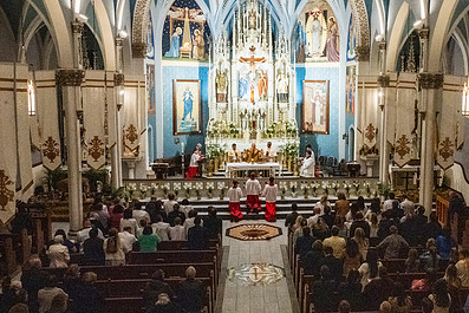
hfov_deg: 49.1
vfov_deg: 34.2
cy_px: 133
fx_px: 508
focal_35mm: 39
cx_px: 292
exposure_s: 1/60
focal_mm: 24
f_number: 16
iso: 5000
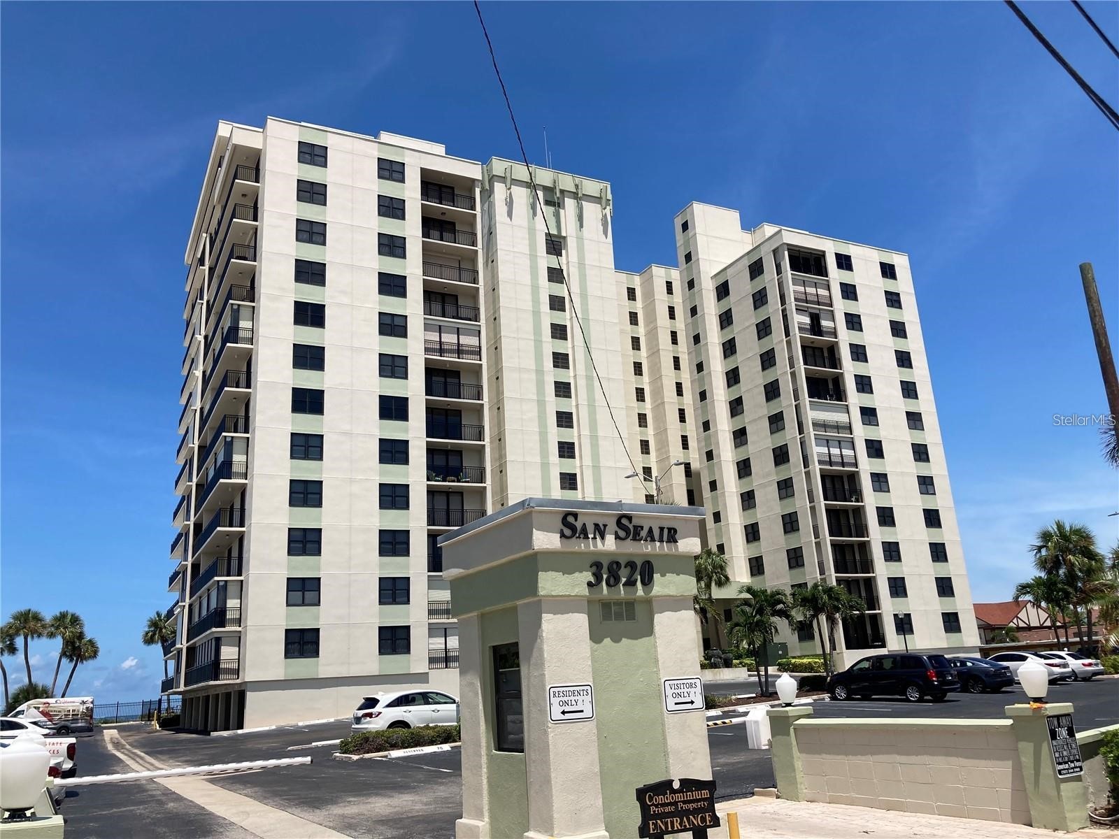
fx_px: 905
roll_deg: +2.2
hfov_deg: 63.4
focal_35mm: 28
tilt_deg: +17.8
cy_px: 420
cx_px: 560
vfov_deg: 49.7
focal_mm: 3.99
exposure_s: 1/2857
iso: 20
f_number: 1.8
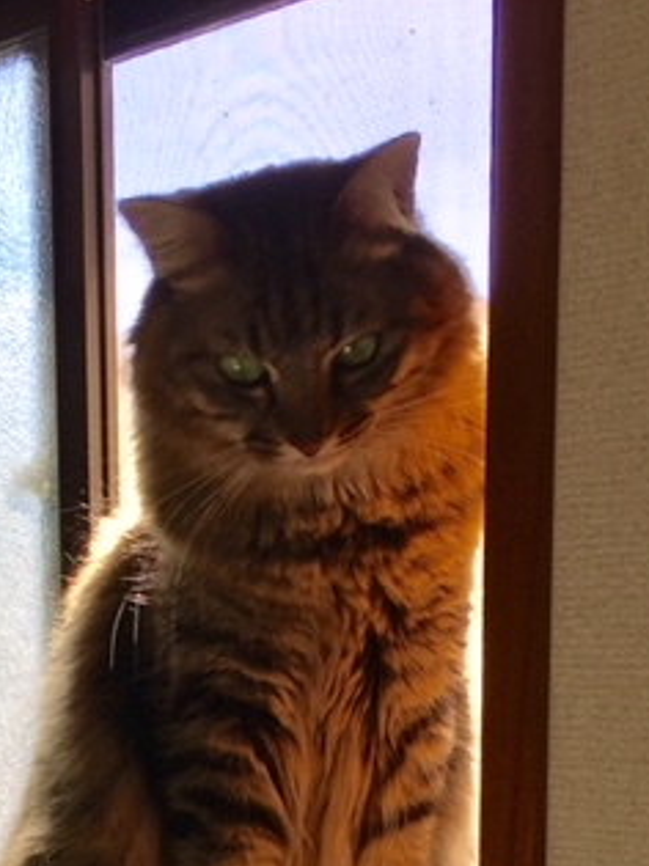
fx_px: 1476
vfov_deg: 31.0
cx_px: 250
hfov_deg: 24.7
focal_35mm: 59
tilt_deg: -4.7
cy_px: 806
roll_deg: +1.2
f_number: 2.2
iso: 32
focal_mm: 4.15
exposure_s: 1/549
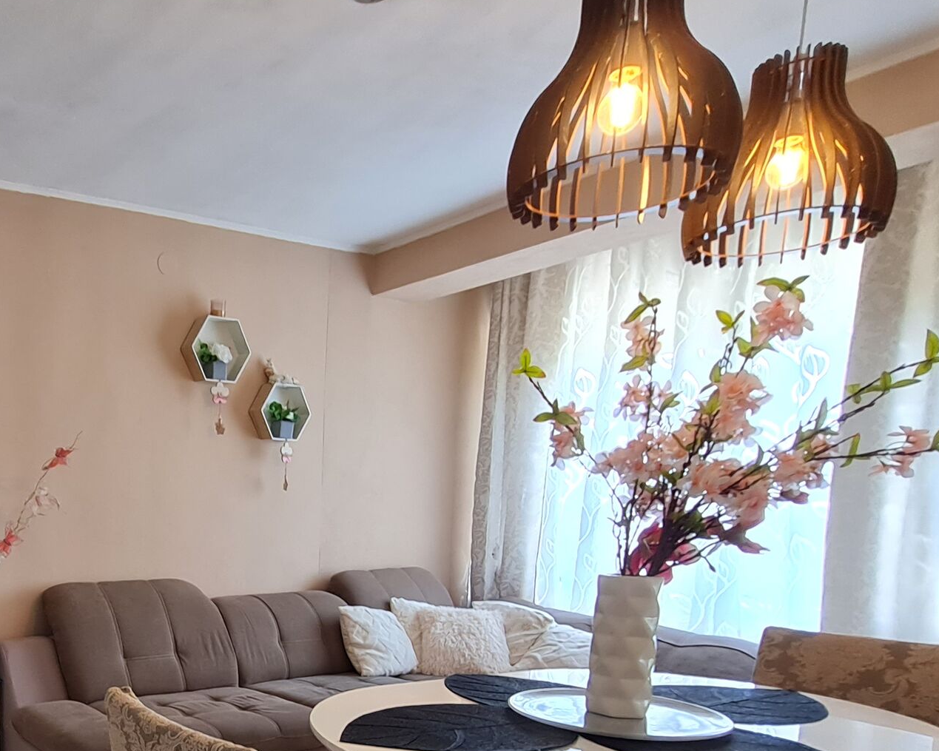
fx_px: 778
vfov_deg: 48.0
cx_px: 145
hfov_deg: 56.1
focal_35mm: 28
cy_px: 625
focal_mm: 1.74
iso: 80
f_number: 2.2
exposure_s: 1/50
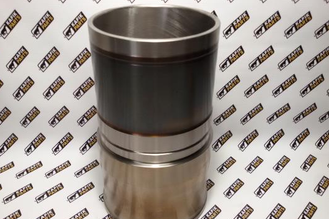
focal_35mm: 33
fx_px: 302
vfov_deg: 40.0
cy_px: 114
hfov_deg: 57.2
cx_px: 161
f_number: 2.4
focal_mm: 2.93
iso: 100
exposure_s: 1/33
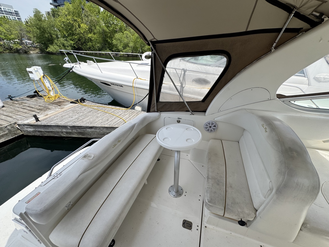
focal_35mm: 14
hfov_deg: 102.1
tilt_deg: -27.6
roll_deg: -1.8
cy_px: 124
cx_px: 164
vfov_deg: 85.7
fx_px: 133
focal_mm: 2.22
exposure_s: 1/1567
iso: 40
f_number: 2.2
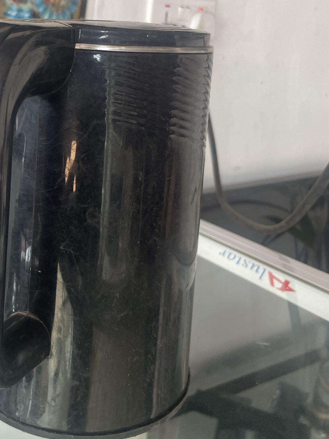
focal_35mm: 43
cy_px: 168
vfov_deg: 43.5
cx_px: 62
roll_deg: -4.9
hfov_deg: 32.6
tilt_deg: -12.2
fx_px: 545
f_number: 1.6
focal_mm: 4.2
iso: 125
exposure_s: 1/121
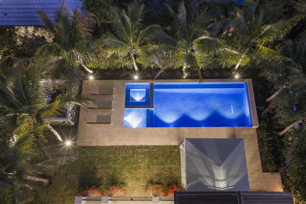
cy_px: 102
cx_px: 153
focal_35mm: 28
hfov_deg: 65.5
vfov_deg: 46.4
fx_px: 238
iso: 800
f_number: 2.8
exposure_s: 1/1.25
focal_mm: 14.45
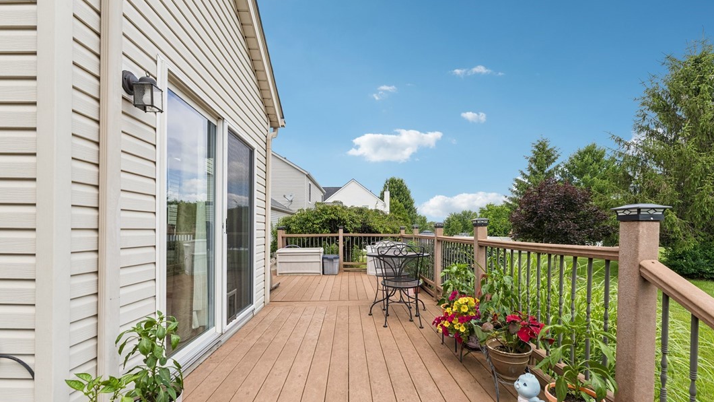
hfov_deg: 103.0
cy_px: 228
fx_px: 284
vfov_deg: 70.2
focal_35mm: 15
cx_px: 351
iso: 200
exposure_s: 1/320
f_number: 8
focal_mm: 14
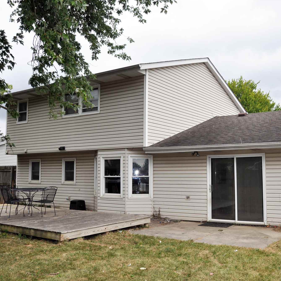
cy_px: 141
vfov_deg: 47.2
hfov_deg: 46.7
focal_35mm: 35
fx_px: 321
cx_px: 178
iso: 200
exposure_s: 1/200
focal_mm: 18
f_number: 9
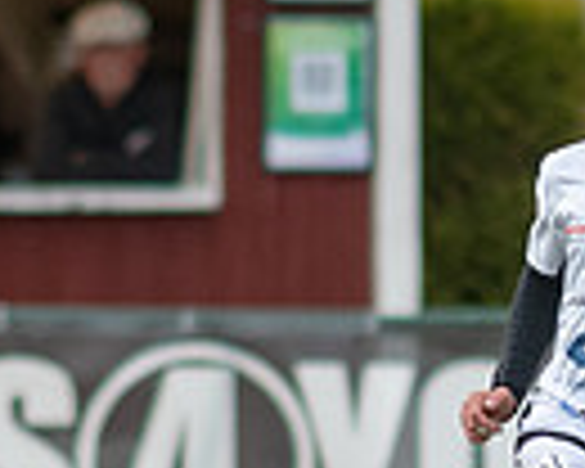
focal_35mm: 2550
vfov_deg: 0.6
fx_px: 44150
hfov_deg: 0.8
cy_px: 547
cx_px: -482
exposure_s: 1/1250
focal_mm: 300
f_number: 3.2
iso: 900
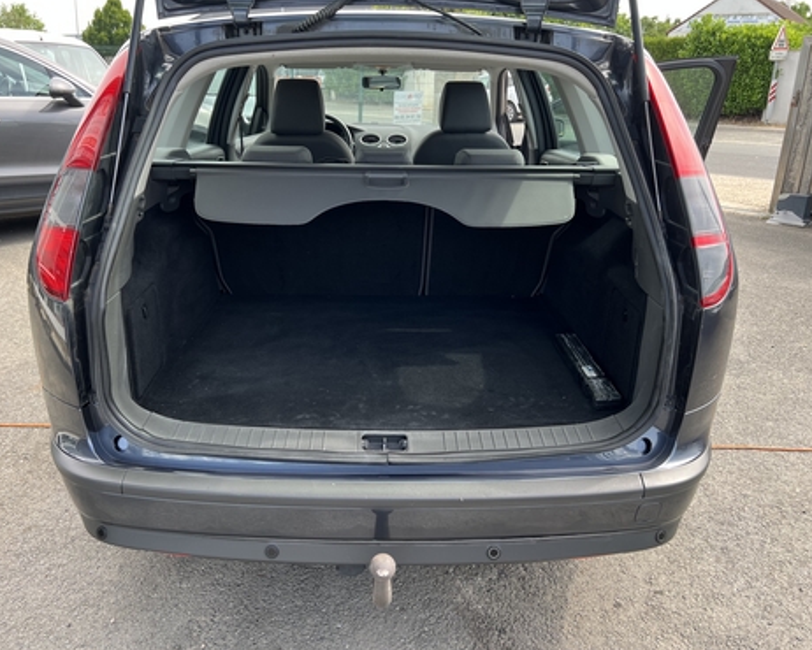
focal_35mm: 28
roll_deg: -1.3
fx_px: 673
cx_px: 387
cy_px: 317
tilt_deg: -20.3
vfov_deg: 51.6
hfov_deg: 62.2
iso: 50
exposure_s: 1/340
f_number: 1.5
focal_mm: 5.7
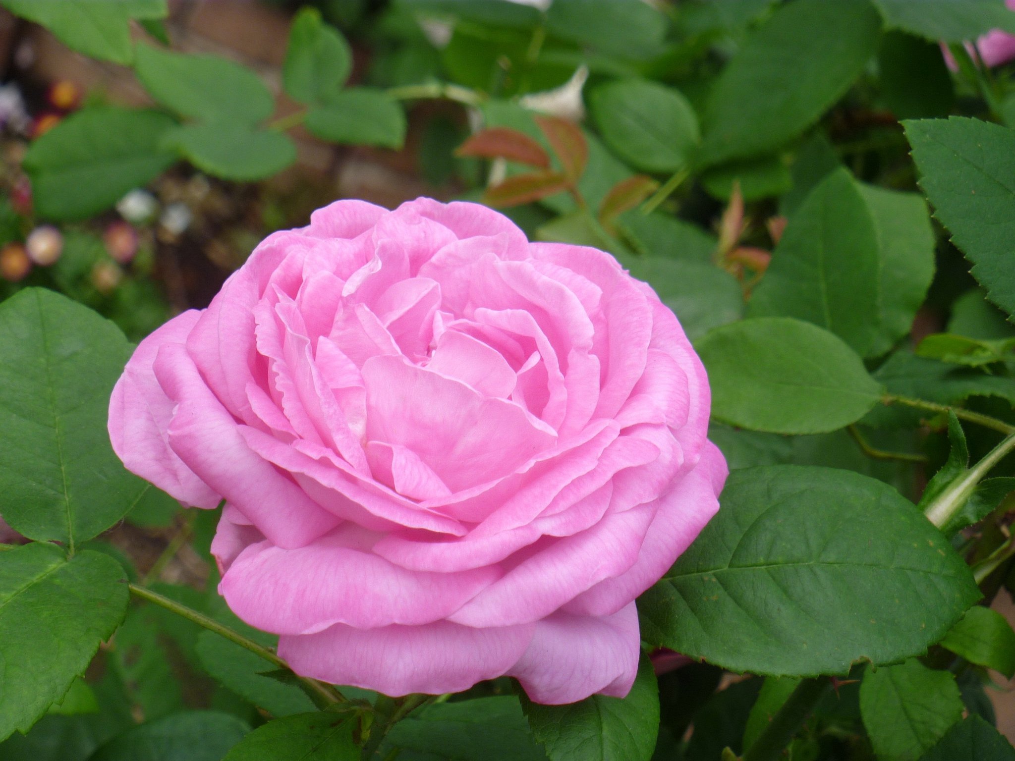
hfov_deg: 19.4
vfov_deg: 14.6
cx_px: 508
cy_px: 380
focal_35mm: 101
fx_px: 2961
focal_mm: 17.9
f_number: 5.6
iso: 100
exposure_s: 1/50
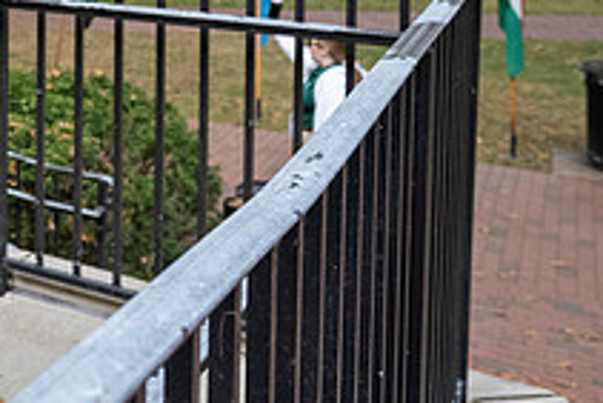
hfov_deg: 27.5
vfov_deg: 21.1
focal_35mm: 59
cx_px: -206
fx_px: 989
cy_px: -107
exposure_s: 1/1000
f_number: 4
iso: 1600
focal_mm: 21.5
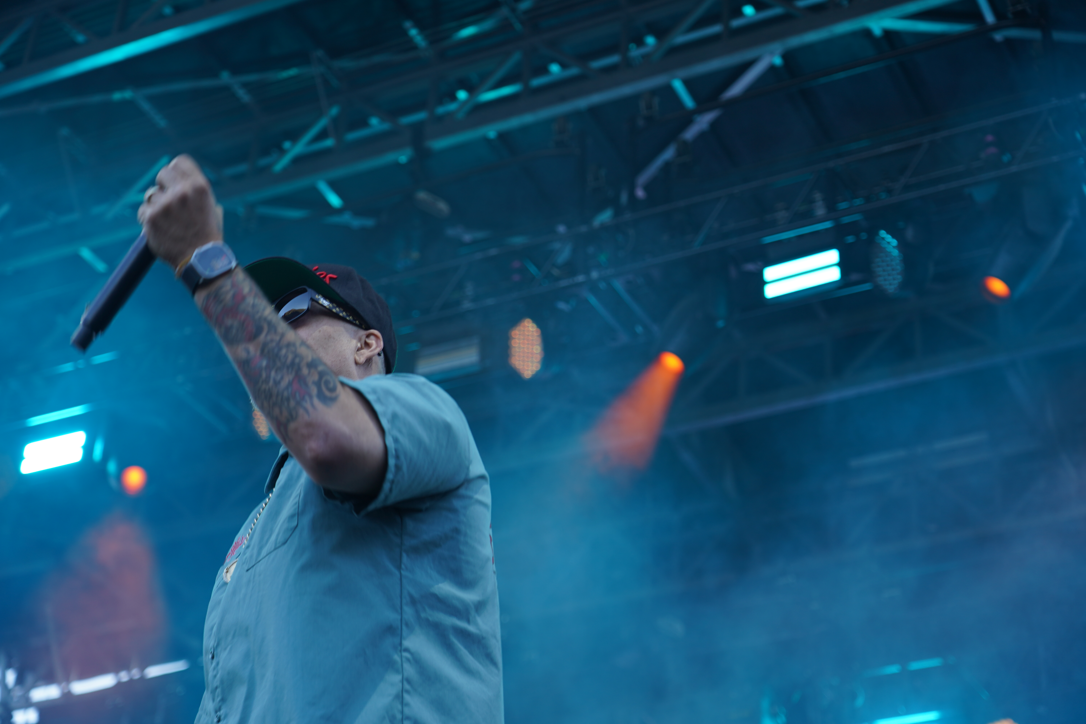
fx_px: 2081
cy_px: 362
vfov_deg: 19.7
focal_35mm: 69
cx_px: 543
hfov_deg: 29.2
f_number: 4
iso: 200
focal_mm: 69
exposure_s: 1/160
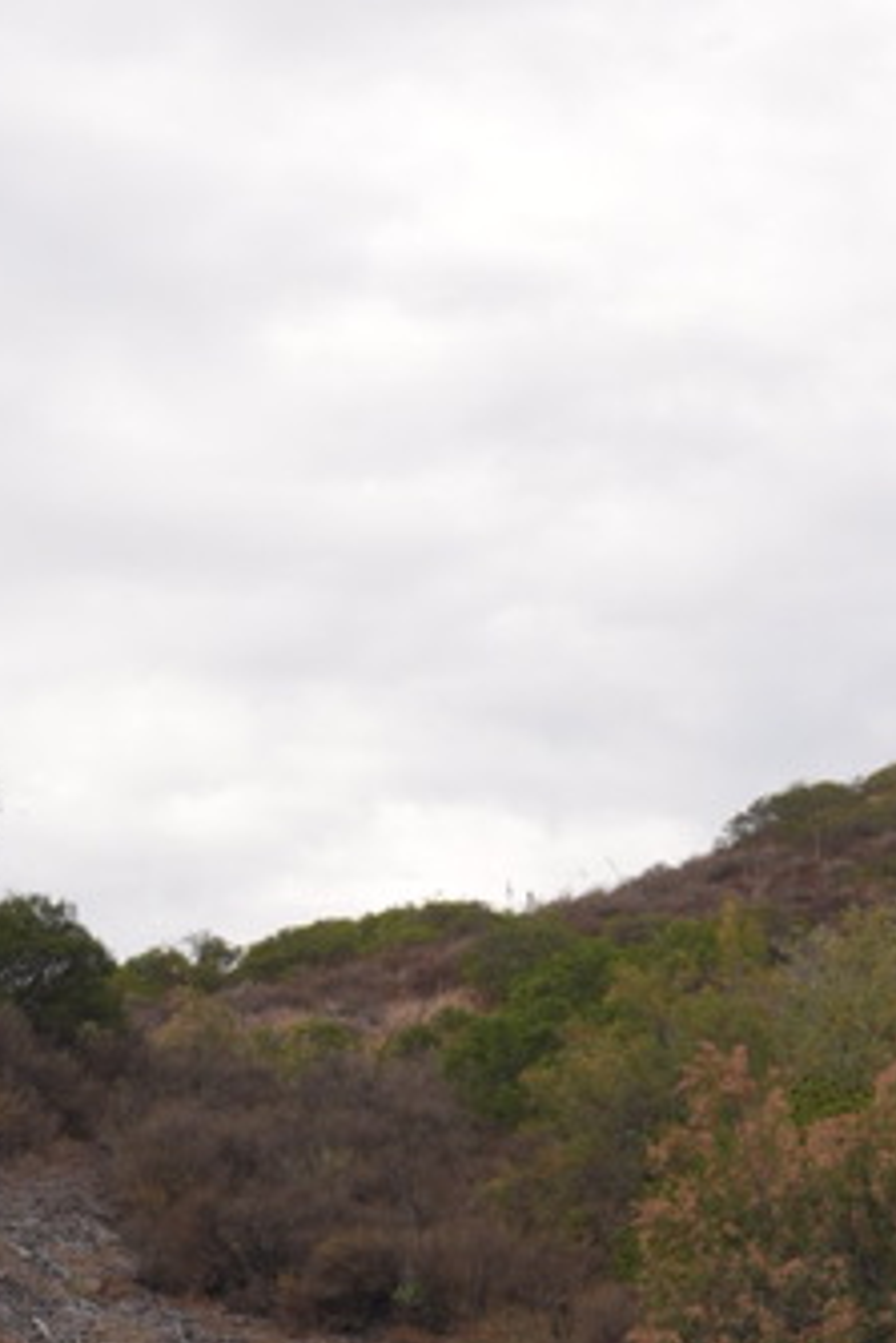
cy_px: 1556
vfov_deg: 16.8
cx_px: 783
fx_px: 4363
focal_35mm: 117
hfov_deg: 11.7
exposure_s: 1/100
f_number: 6.3
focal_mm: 24
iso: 100
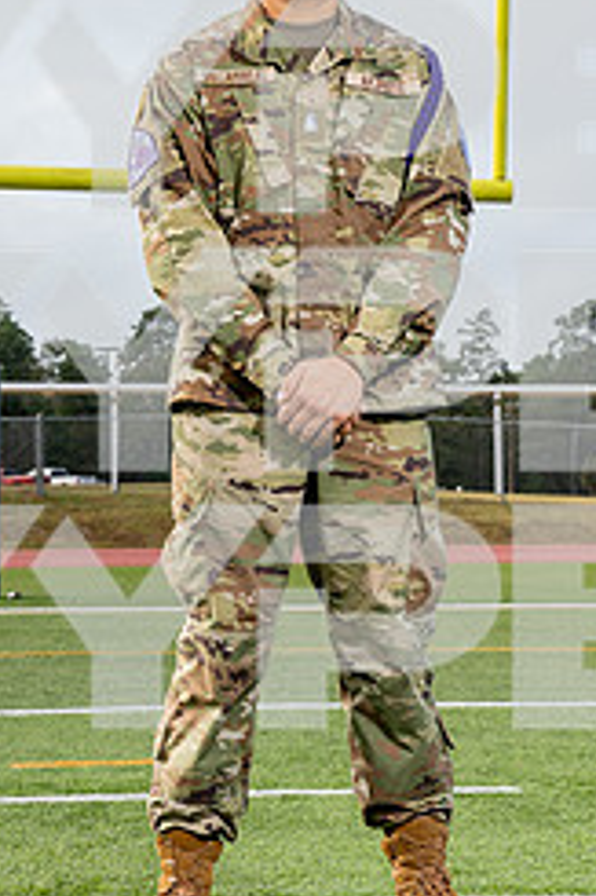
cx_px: 223
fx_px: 2785
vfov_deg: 18.3
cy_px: 362
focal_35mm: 112
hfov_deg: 12.2
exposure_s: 1/250
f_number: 10
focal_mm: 61
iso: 320
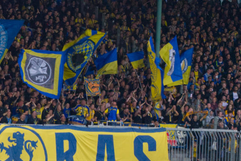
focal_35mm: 328
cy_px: 104
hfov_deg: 6.3
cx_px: 23
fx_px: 2197
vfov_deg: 4.2
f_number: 5.6
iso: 800
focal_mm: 58.3
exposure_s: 1/80
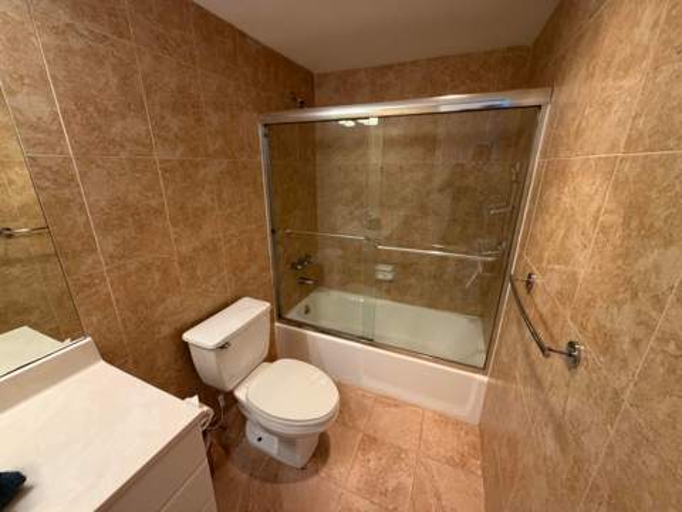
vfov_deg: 85.7
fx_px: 276
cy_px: 256
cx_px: 341
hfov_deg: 102.1
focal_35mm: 14
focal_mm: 2.22
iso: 250
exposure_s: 1/60
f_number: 2.2
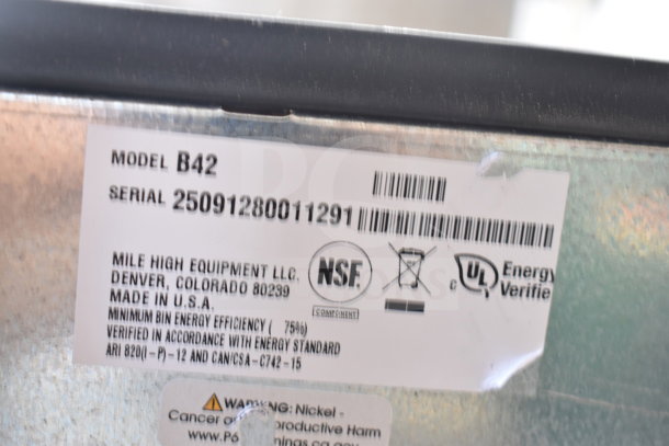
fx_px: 948
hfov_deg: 38.9
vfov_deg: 26.5
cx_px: 334
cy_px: 223
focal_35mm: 51
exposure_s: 1/50
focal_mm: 34
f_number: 4.5
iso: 500
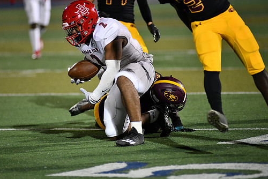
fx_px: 2592
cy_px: 87
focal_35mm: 348
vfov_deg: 4.0
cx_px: 115
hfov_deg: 5.9
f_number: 2.8
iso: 2500
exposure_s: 1/1000
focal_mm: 300
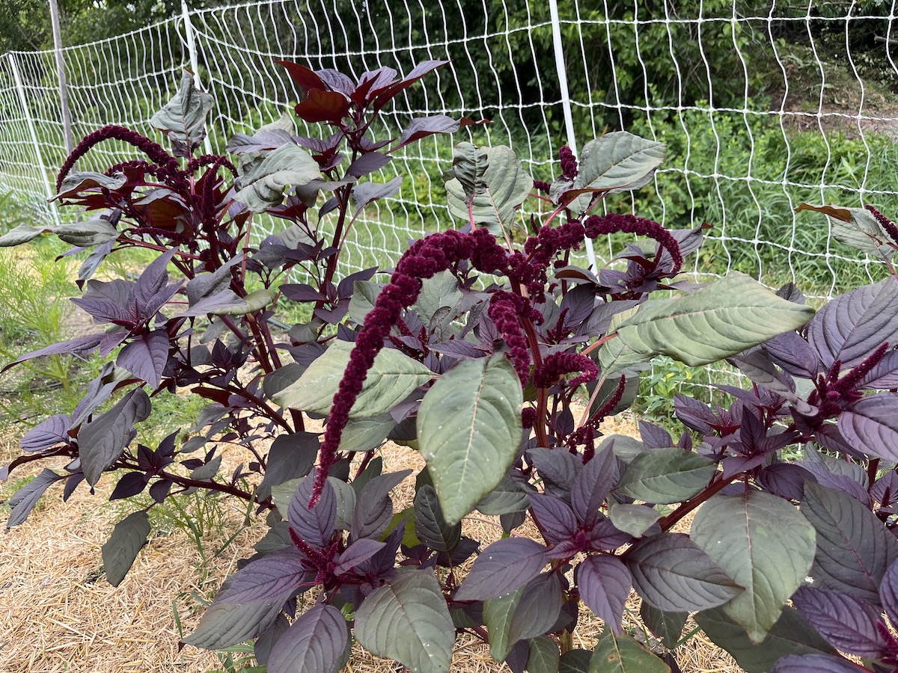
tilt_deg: -22.5
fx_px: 674
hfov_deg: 67.3
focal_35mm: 26
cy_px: 336
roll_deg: +1.9
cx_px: 449
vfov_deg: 53.1
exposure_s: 1/571
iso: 50
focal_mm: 5.1
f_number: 1.6
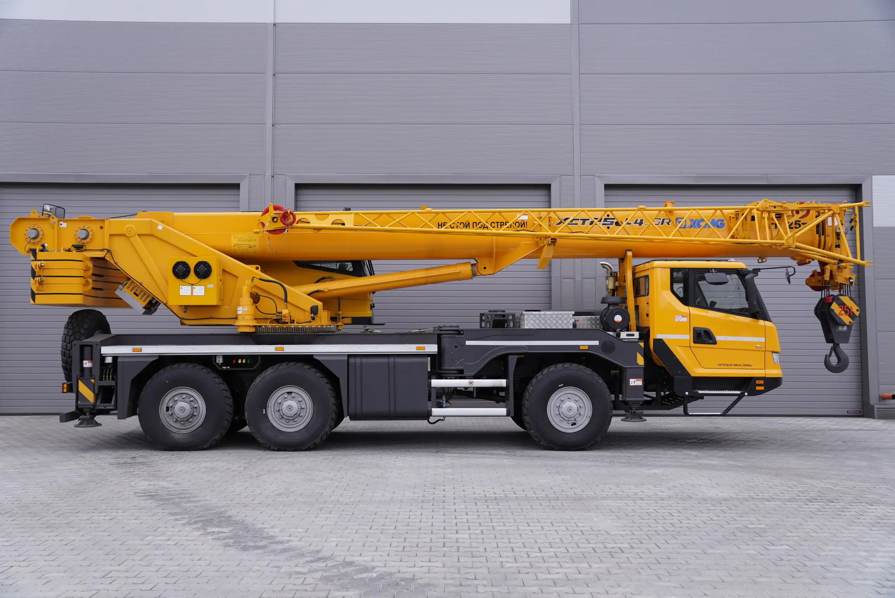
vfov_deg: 38.4
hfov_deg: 55.1
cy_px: 299
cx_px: 448
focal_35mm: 34
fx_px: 858
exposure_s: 1/800
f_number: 4
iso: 250
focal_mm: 23
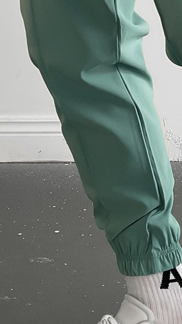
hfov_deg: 12.0
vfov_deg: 21.0
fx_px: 859
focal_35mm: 100
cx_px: 179
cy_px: 43
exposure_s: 1/90
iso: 64
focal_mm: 3
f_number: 1.8
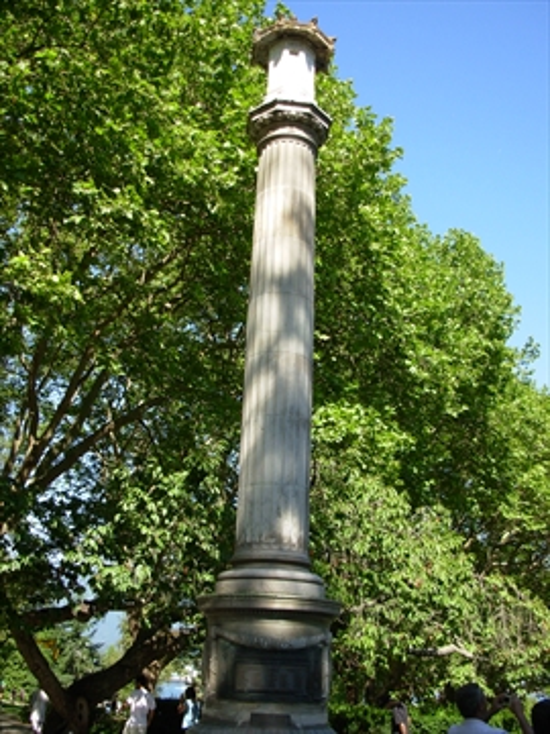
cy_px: 367
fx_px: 805
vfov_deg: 49.0
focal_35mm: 38
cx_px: 275
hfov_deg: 37.7
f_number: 2.9
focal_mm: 6.3
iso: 50
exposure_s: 1/406
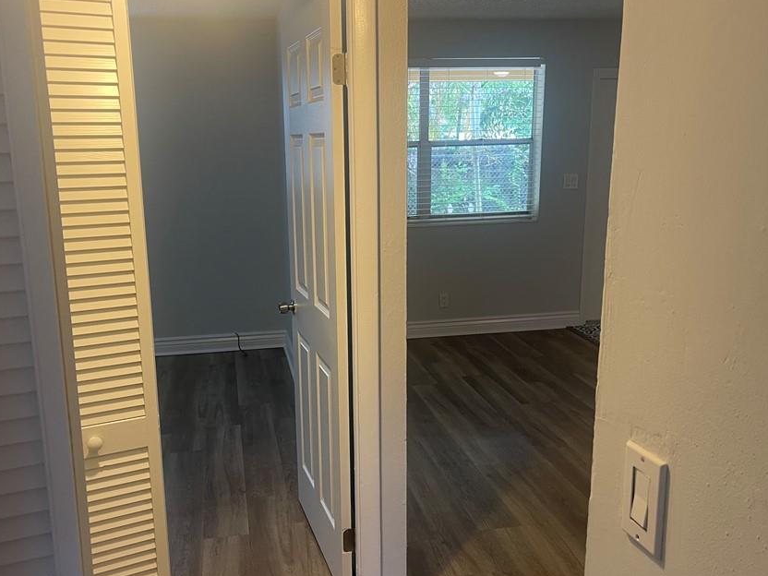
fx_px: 710
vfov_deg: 44.1
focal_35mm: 32
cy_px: 306
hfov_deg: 56.7
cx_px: 349
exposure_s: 1/60
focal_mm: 5.1
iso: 125
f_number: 1.6
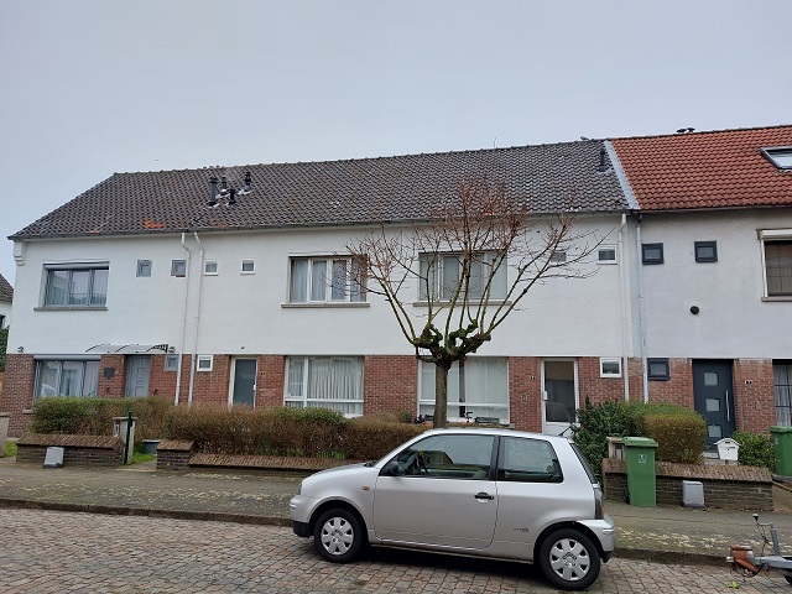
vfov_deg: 56.8
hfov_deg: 71.6
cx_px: 396
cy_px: 297
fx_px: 549
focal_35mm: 24
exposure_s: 1/247
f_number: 1.8
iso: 25
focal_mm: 5.23
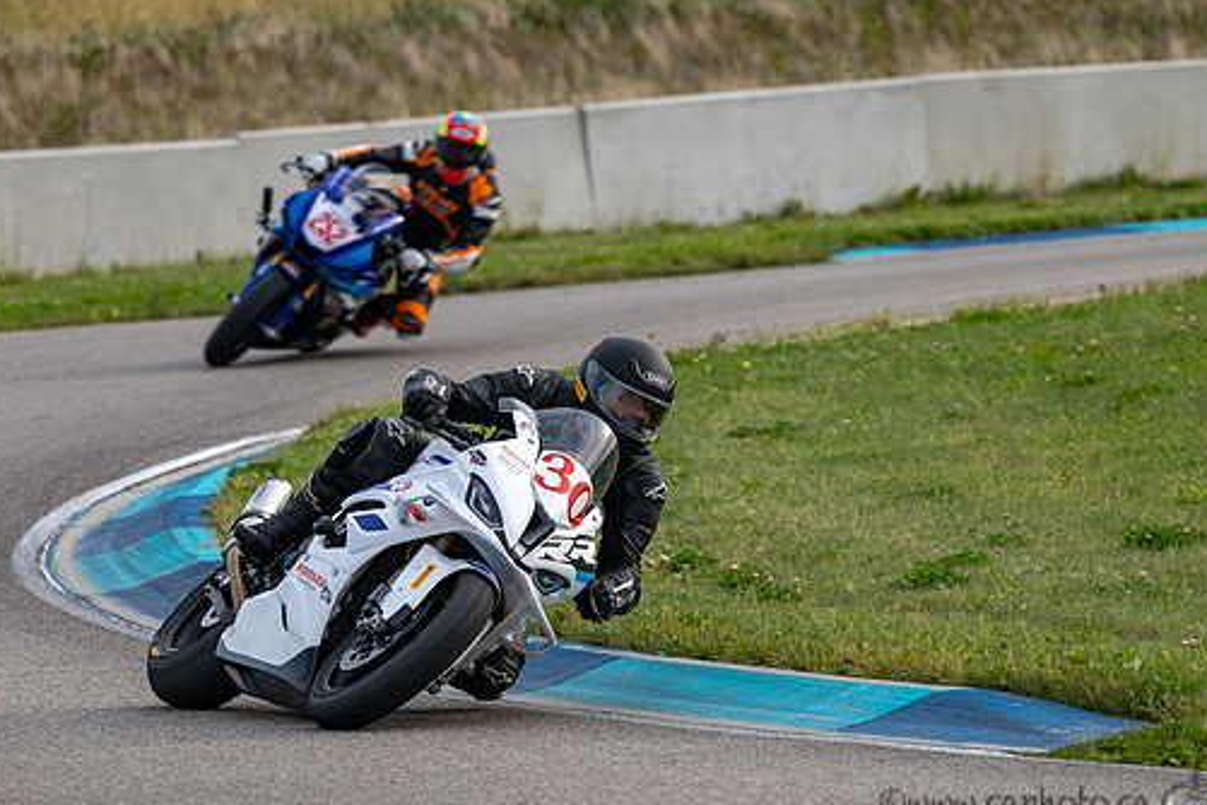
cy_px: 509
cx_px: 333
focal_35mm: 425
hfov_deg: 4.8
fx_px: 14248
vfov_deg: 3.2
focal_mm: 280
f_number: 5.6
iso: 360
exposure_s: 1/1250
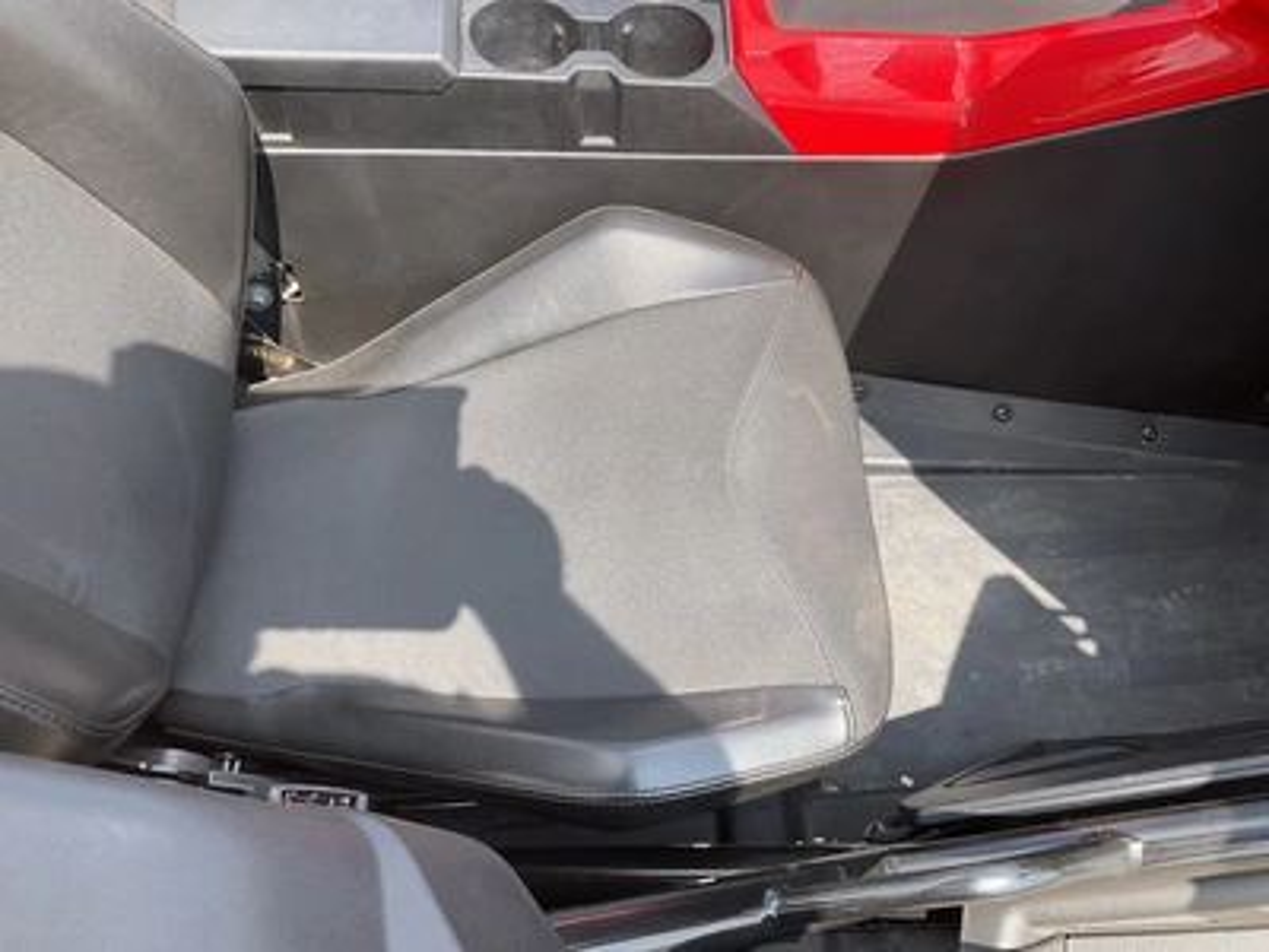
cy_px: 476
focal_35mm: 29
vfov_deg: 48.2
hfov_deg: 61.7
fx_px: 1063
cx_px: 634
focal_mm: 3
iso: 25
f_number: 1.8
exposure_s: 1/342
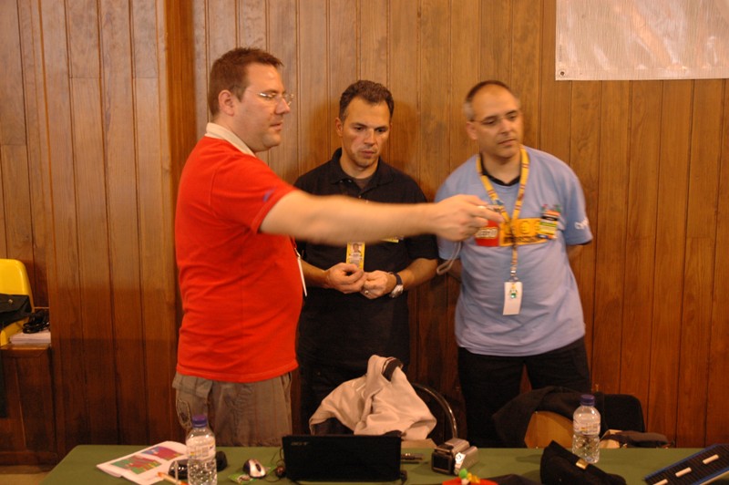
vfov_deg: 35.4
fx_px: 759
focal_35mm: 38
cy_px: 242
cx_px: 364
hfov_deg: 51.3
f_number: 3.8
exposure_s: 1/20
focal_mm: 25
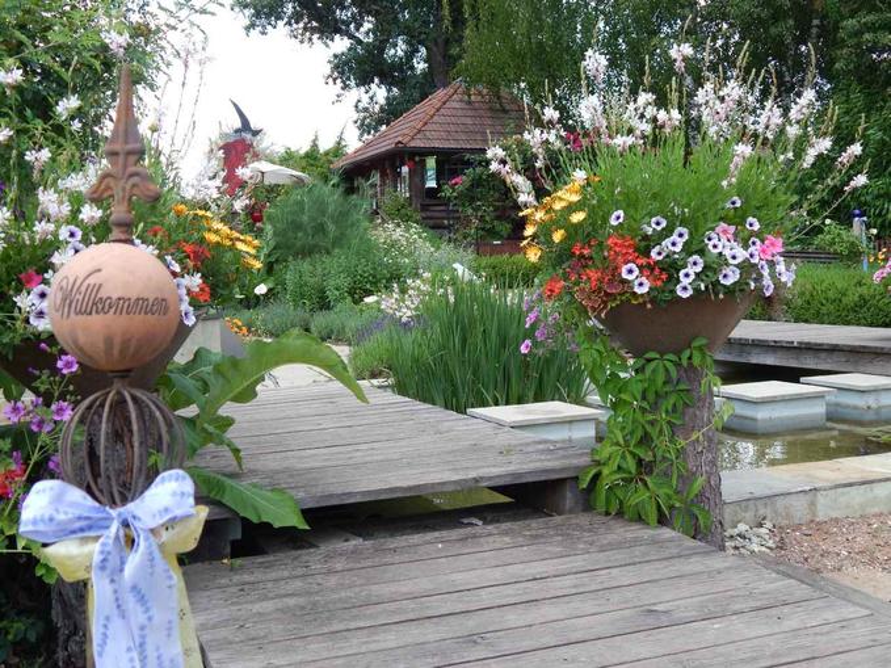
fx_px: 1107
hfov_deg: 43.9
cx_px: 446
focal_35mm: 43
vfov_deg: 33.6
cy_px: 334
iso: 125
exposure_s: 1/320
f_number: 3.6
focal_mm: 7.7
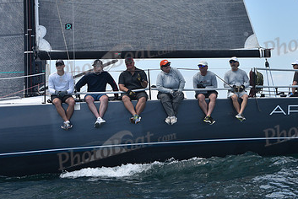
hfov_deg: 17.7
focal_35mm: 115
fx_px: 953
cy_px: 92
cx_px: 220
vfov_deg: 11.9
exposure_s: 1/800
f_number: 7.1
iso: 250
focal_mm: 70
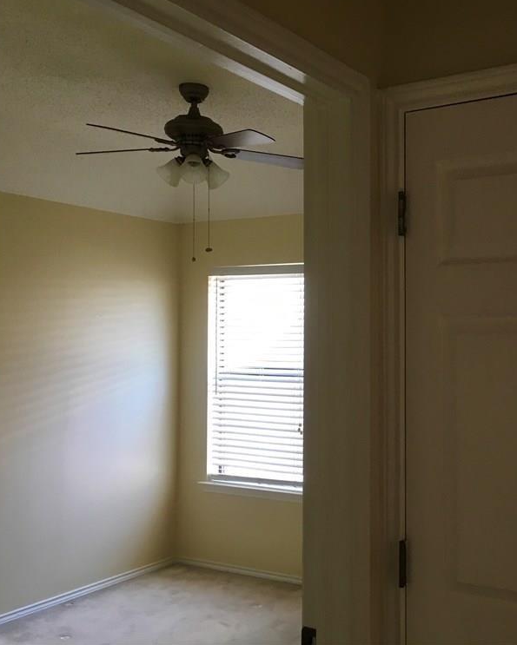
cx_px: 408
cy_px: 313
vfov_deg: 46.8
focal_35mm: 39
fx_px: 745
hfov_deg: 37.0
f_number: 2.2
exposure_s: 1/30
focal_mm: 4.15
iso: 64
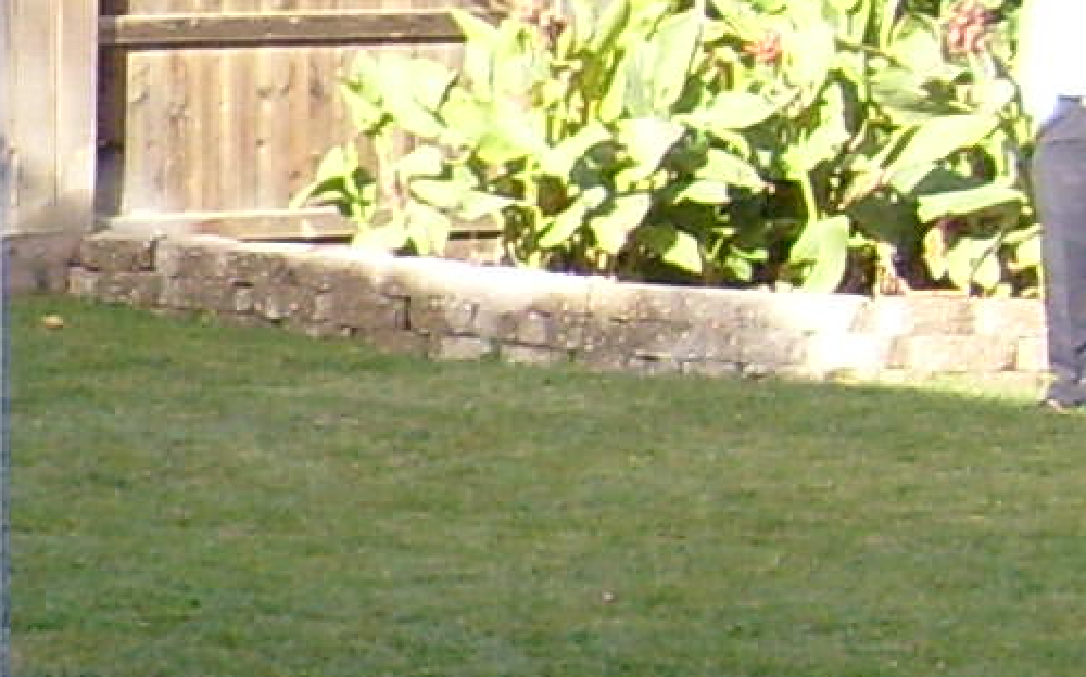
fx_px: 6183
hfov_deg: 9.2
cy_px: 605
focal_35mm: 209
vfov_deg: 6.3
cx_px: -1275
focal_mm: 5.8
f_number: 2.8
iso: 80
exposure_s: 1/250
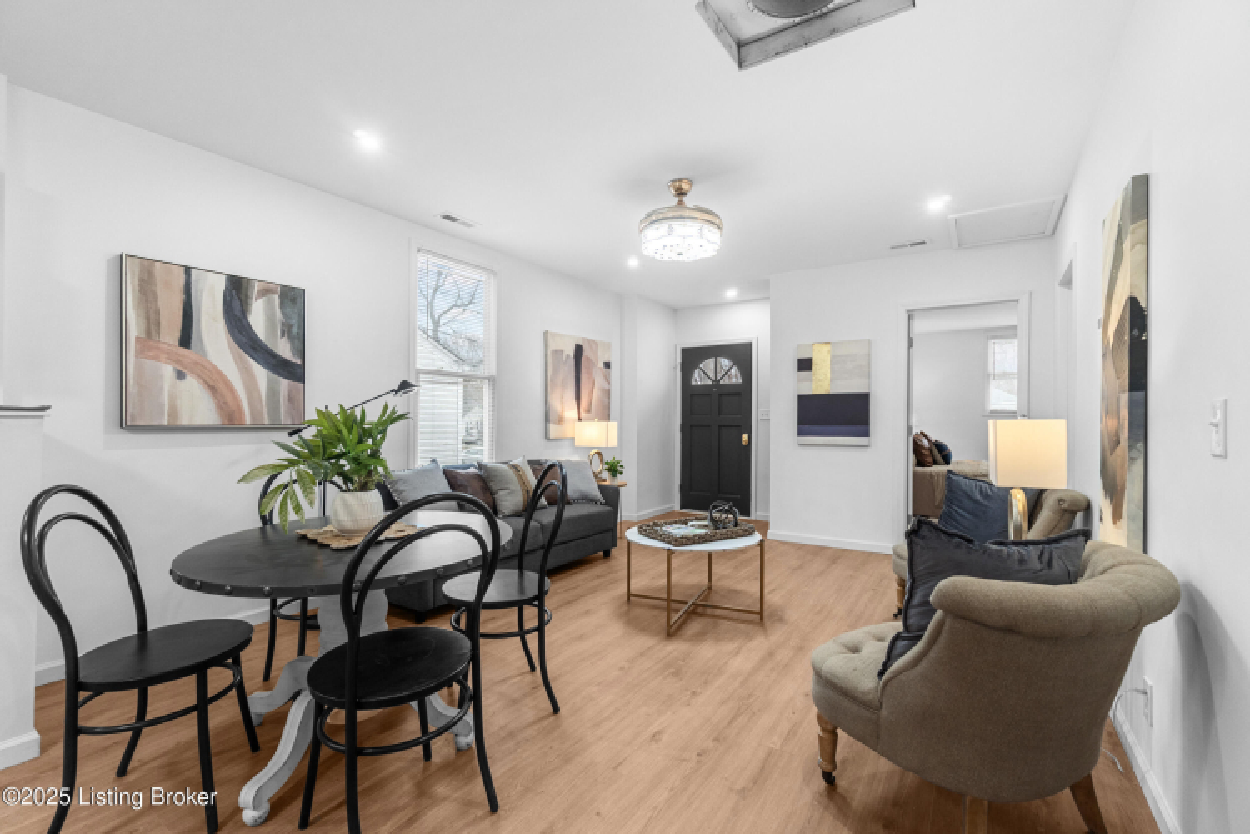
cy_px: 417
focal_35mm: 15
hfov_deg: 100.4
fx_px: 521
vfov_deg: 77.3
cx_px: 625
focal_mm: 10
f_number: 8
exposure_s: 1/13
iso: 400
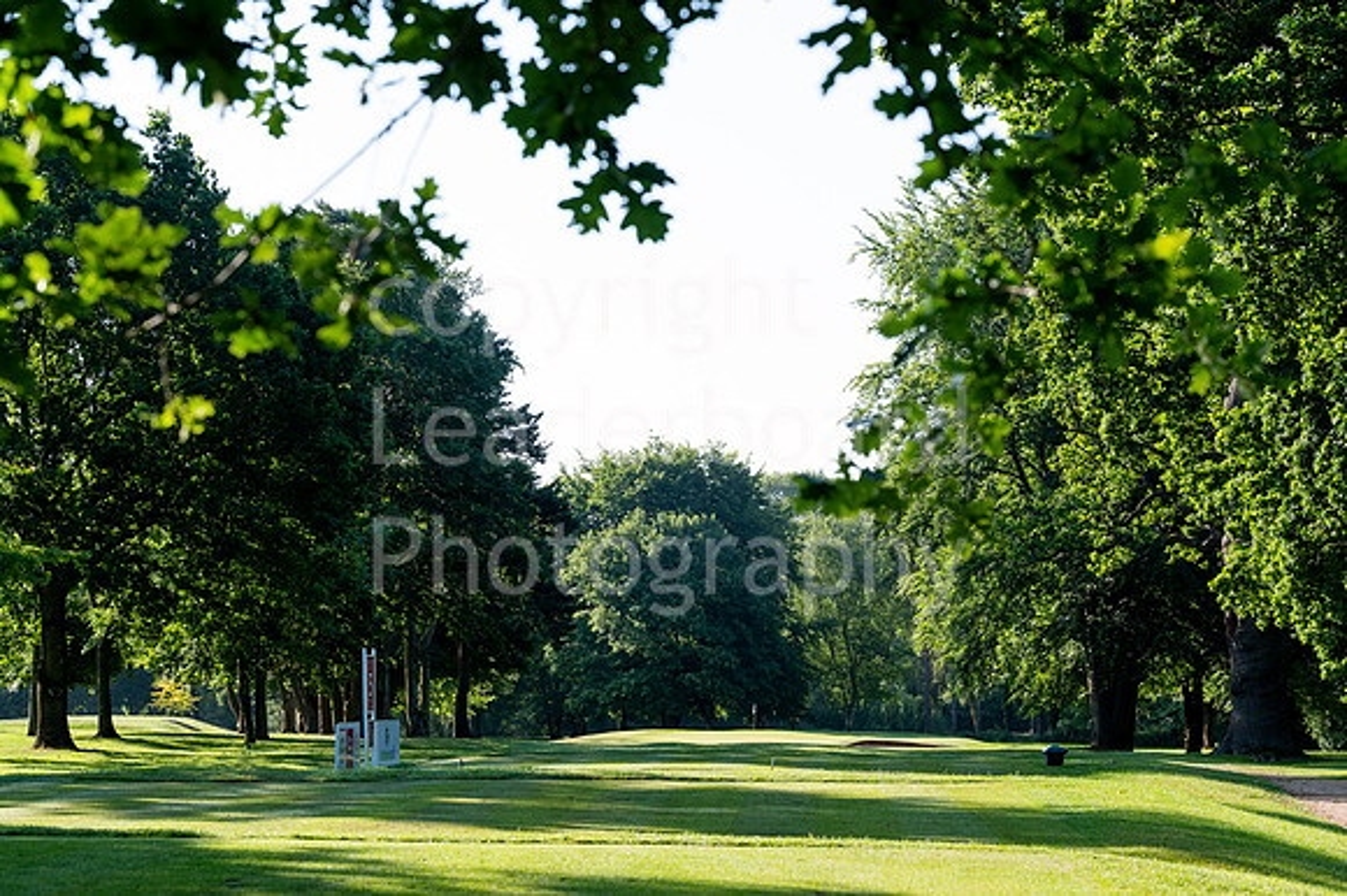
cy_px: 448
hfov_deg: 25.1
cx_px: 674
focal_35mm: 81
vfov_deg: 16.8
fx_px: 3029
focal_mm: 81
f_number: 6.3
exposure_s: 1/160
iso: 100
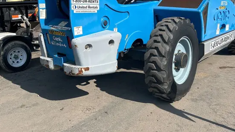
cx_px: 117
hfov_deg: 52.8
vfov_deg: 31.1
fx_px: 237
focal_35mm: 38
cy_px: 57
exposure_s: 1/4444
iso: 50
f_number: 1.5
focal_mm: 5.7
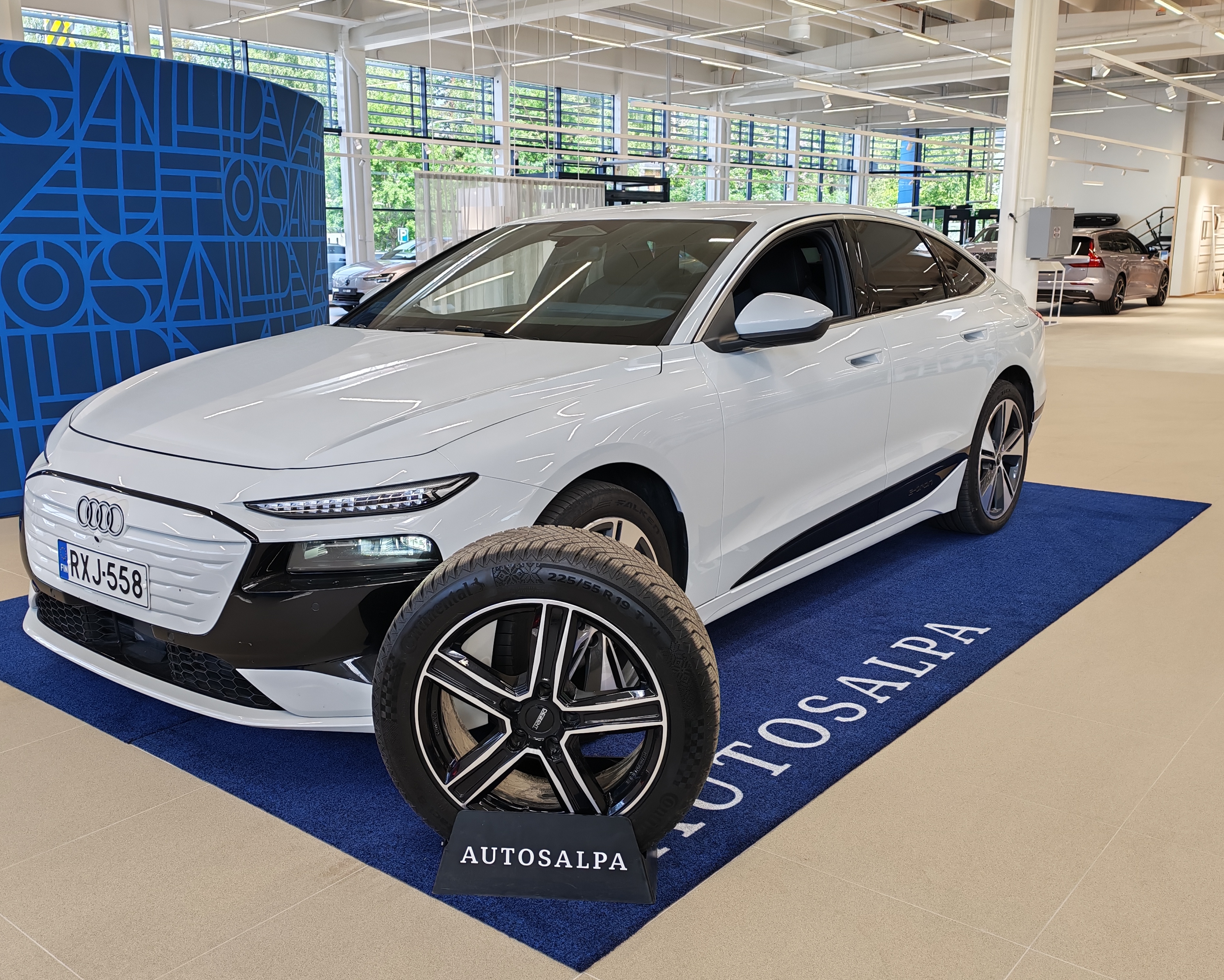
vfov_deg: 44.5
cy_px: 495
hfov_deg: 54.1
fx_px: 1195
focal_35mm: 33
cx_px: 560
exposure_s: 1/100
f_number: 1.9
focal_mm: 6.12
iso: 169
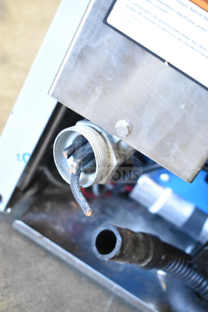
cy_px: 156
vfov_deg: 33.4
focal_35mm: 60
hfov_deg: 22.6
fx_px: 520
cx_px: 104
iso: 6400
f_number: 5
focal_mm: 40
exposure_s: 1/60
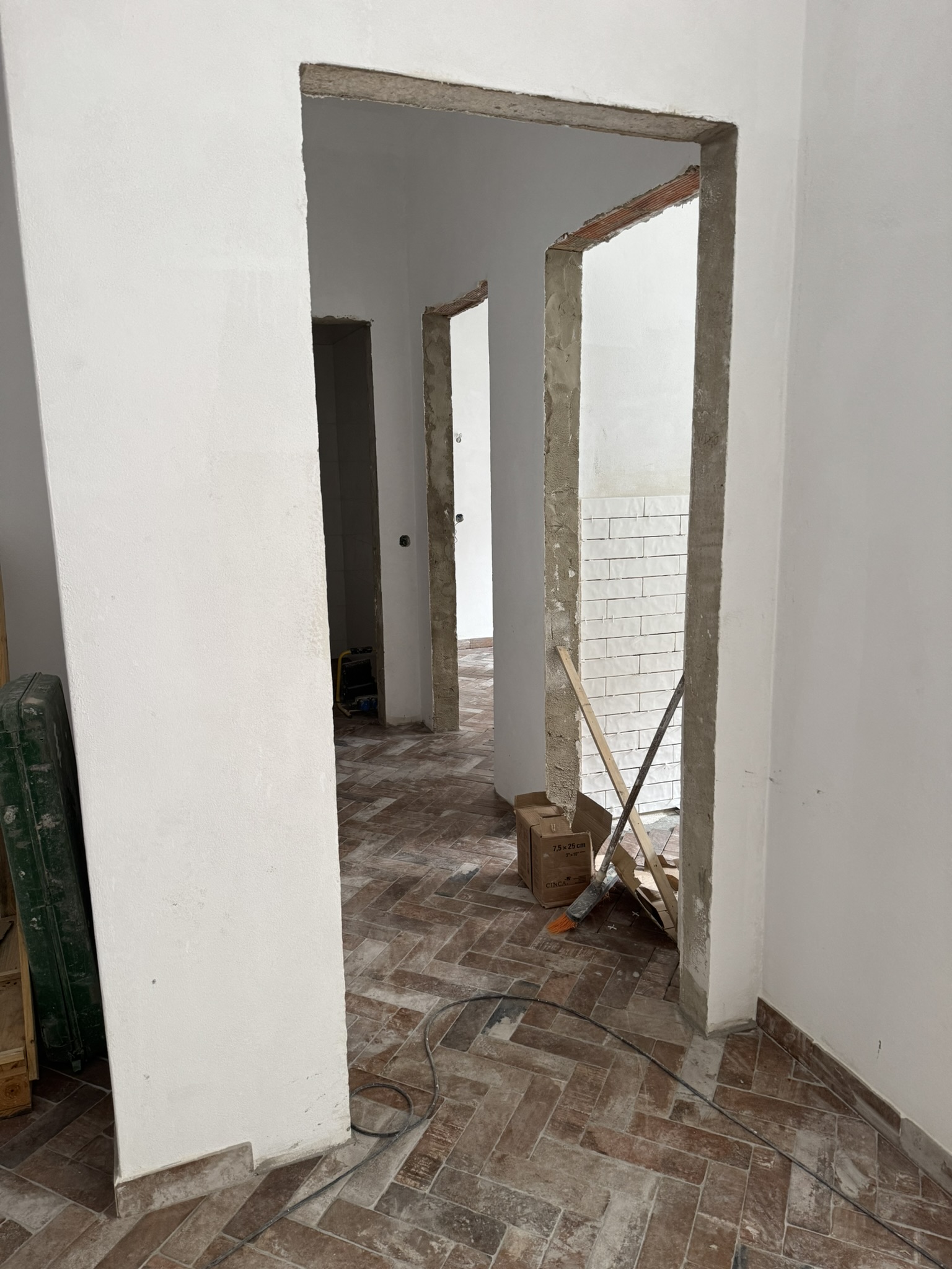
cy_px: 634
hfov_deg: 56.8
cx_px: 476
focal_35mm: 24
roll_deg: +1.1
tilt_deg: -11.0
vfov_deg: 71.6
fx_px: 880
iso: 320
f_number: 1.78
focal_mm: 6.76
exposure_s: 1/60
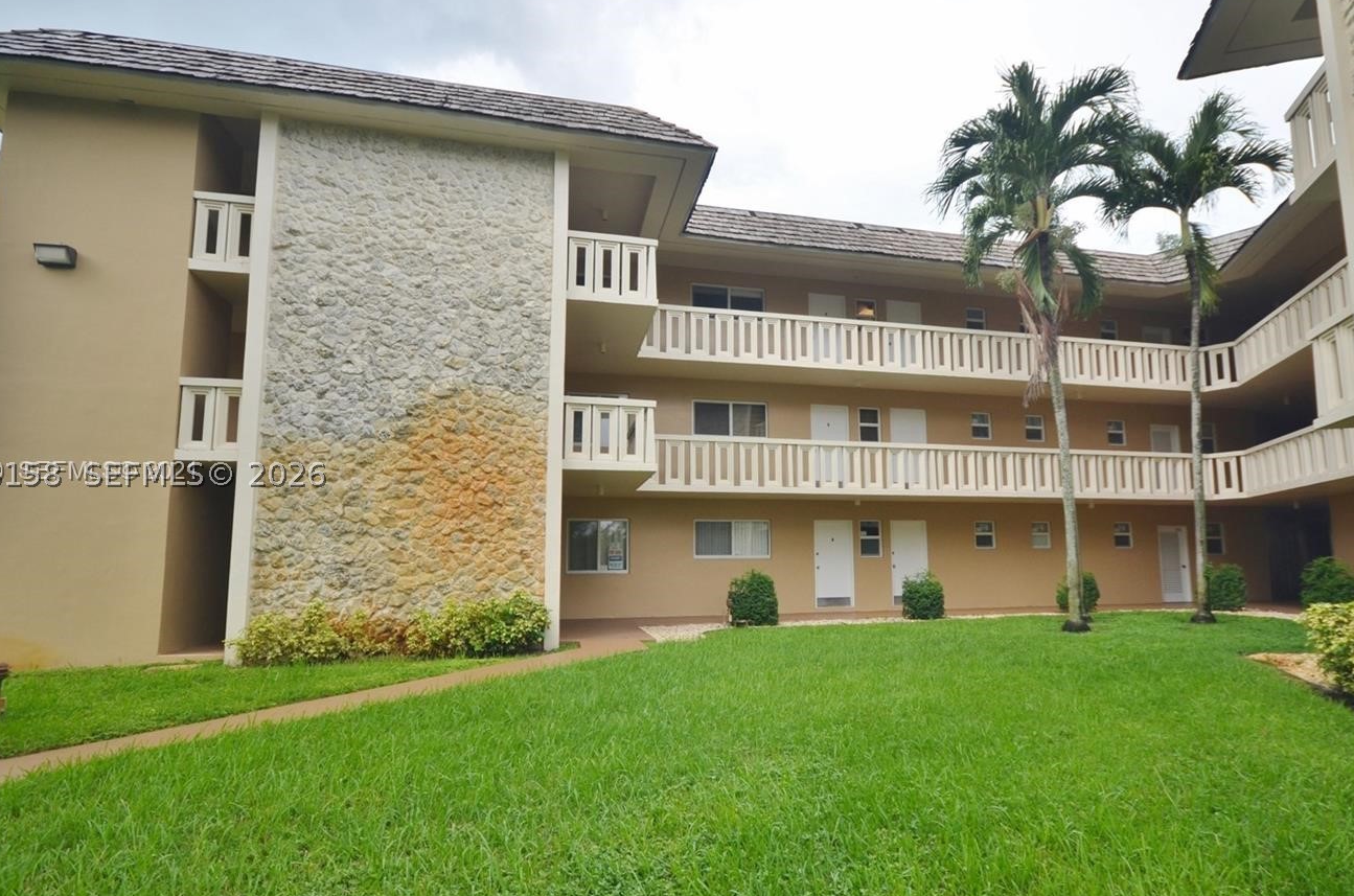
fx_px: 800
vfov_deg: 58.5
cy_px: 473
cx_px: 710
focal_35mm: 21
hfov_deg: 80.5
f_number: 5.6
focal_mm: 11.5
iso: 200
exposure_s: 1/125
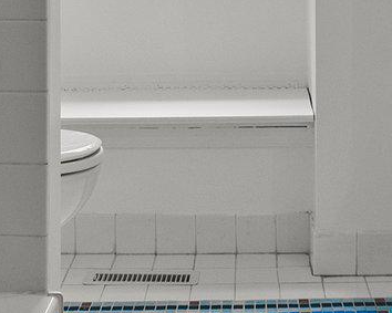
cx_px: 250
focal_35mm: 87
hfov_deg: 21.9
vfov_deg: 16.6
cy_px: -105
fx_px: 1009
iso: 2000
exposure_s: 1/20
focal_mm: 16
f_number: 8
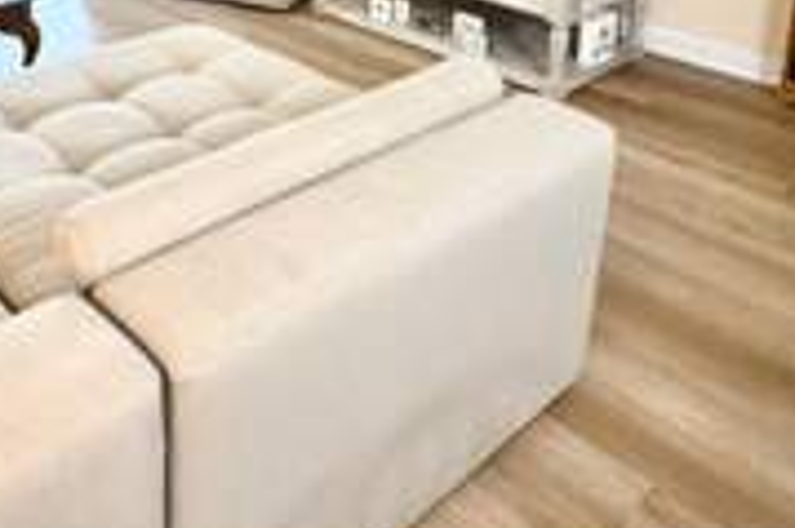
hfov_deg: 47.4
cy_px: -100
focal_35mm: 39
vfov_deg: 29.5
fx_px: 860
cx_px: 182
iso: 250
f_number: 2.2
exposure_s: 1/60
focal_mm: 2.22
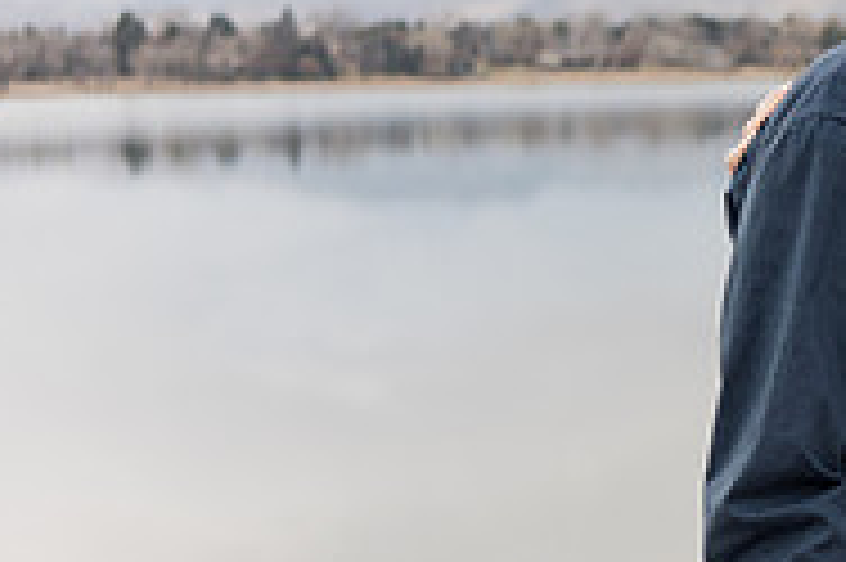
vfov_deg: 12.7
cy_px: 272
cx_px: 1206
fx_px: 2536
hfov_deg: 17.4
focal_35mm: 108
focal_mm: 35
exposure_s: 1/320
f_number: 2.8
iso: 200
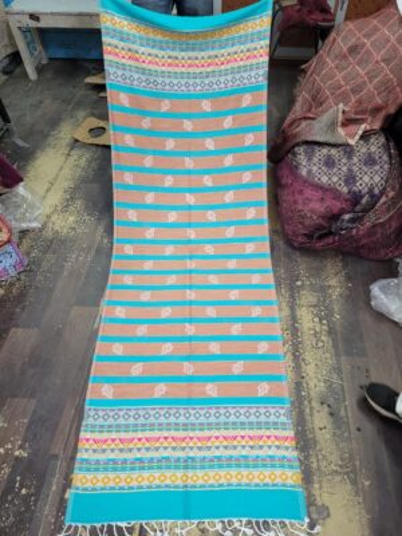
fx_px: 403
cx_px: 201
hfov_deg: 53.1
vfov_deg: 67.3
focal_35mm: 26
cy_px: 268
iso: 400
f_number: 1.8
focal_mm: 5.4
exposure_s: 1/50
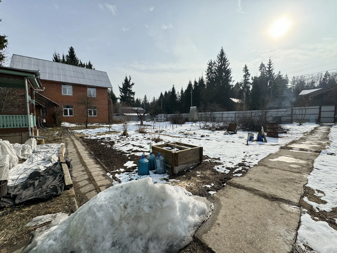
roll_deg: +1.6
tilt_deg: -3.2
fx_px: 136
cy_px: 126
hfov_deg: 102.1
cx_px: 168
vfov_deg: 85.7
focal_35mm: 14
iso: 50
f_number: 2.2
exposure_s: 1/1567
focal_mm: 2.22
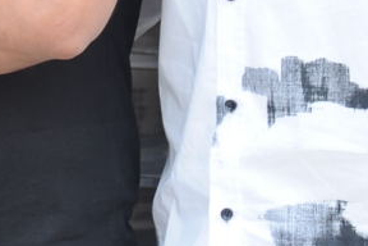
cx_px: -203
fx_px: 2842
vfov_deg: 4.9
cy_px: -112
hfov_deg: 7.3
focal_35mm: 278
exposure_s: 1/125
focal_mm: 50
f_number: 6.3
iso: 320
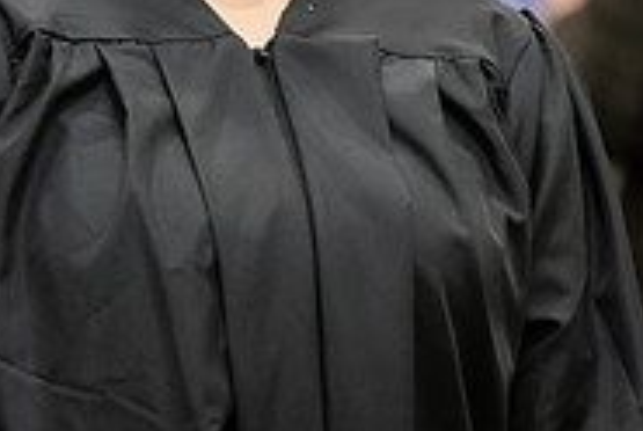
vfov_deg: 2.5
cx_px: 261
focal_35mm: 548
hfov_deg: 3.8
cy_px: -169
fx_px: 9803
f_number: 3.2
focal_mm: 175
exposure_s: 1/200
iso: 2500
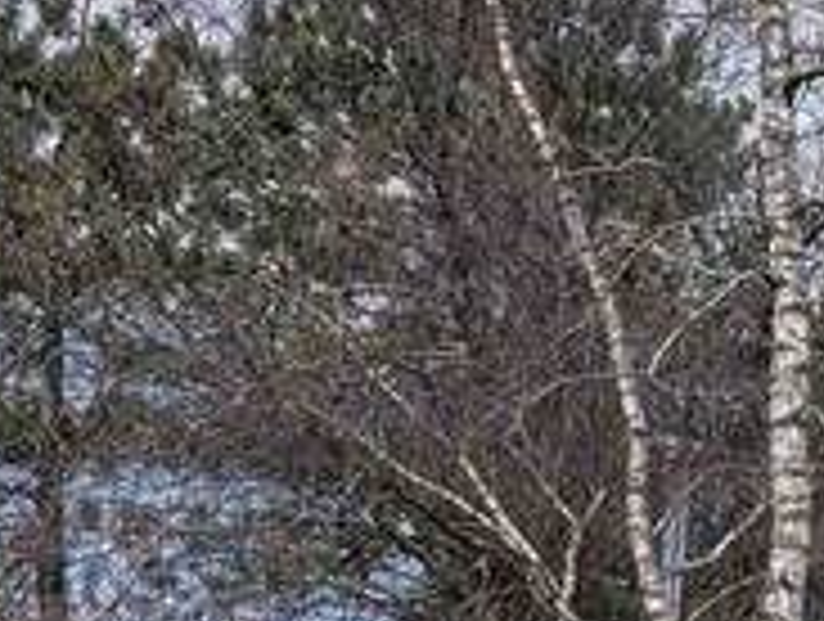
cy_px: 688
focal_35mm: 167
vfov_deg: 8.8
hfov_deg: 9.3
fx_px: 3983
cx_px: 2515
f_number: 1.68
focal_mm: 6.9
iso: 23
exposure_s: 1/1212
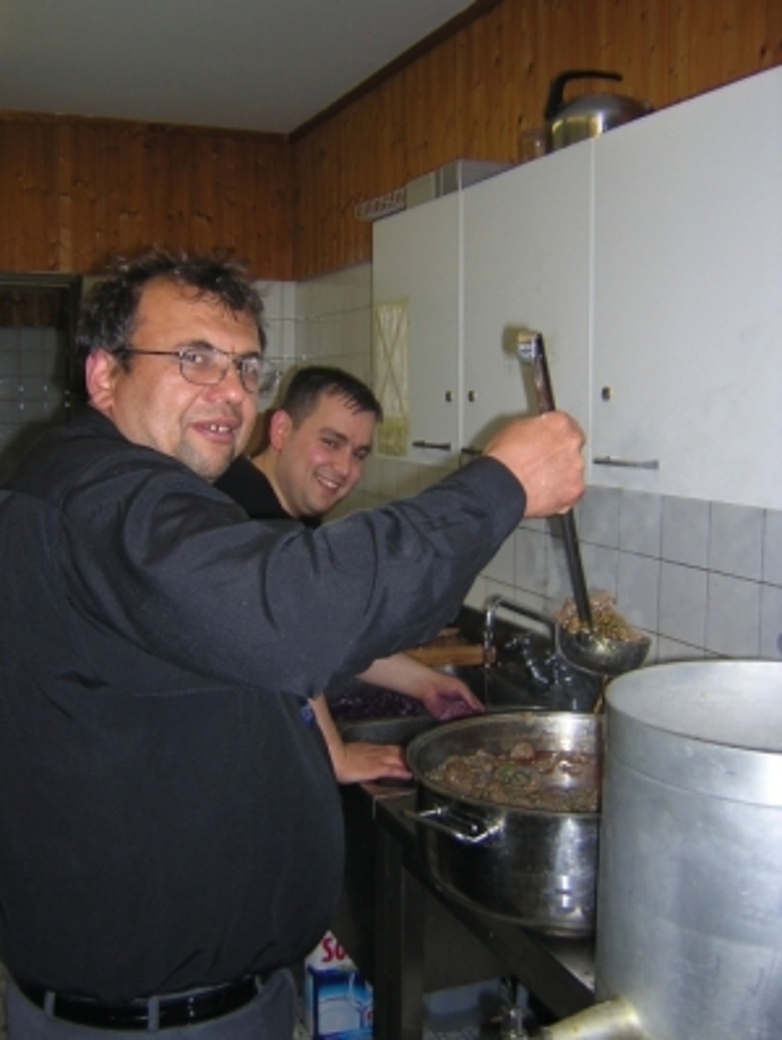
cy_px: 520
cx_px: 391
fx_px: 1083
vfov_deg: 51.3
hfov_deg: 39.7
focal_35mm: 36
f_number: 2.6
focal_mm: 4.7
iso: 118
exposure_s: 1/60.1
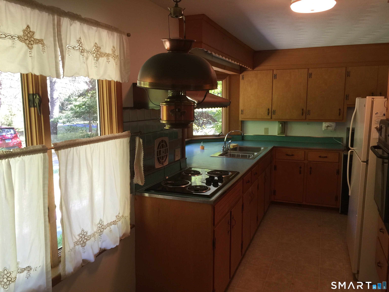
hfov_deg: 61.7
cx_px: 194
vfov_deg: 48.2
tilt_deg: -7.6
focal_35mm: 29
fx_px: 326
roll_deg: -1.0
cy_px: 146
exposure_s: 1/30
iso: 32
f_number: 2.2
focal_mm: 4.15
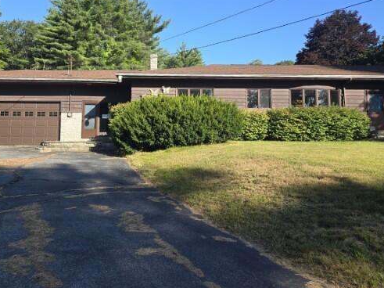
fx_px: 333
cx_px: 163
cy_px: 114
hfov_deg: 59.7
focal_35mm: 30
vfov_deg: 46.5
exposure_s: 1/317
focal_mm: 6.3
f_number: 1.7
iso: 12
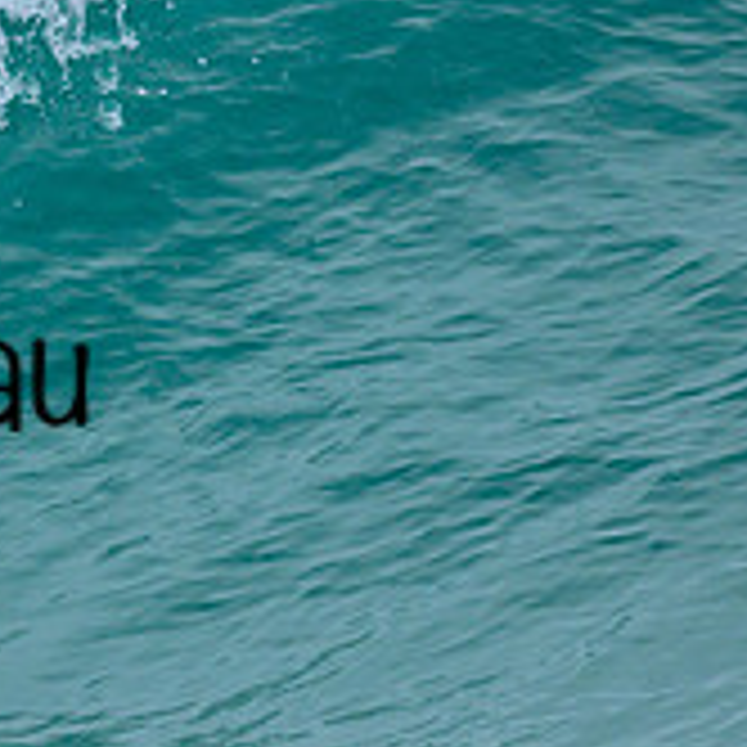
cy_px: 382
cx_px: -530
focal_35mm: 2630
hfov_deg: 0.7
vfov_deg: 0.7
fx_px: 64210
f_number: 6.3
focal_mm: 800
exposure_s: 1/2500
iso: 400
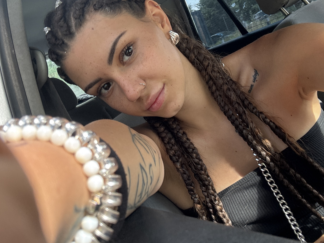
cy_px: 115
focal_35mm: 34
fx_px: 318
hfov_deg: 53.9
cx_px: 154
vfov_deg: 41.8
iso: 80
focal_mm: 2.69
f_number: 1.9
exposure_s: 1/73
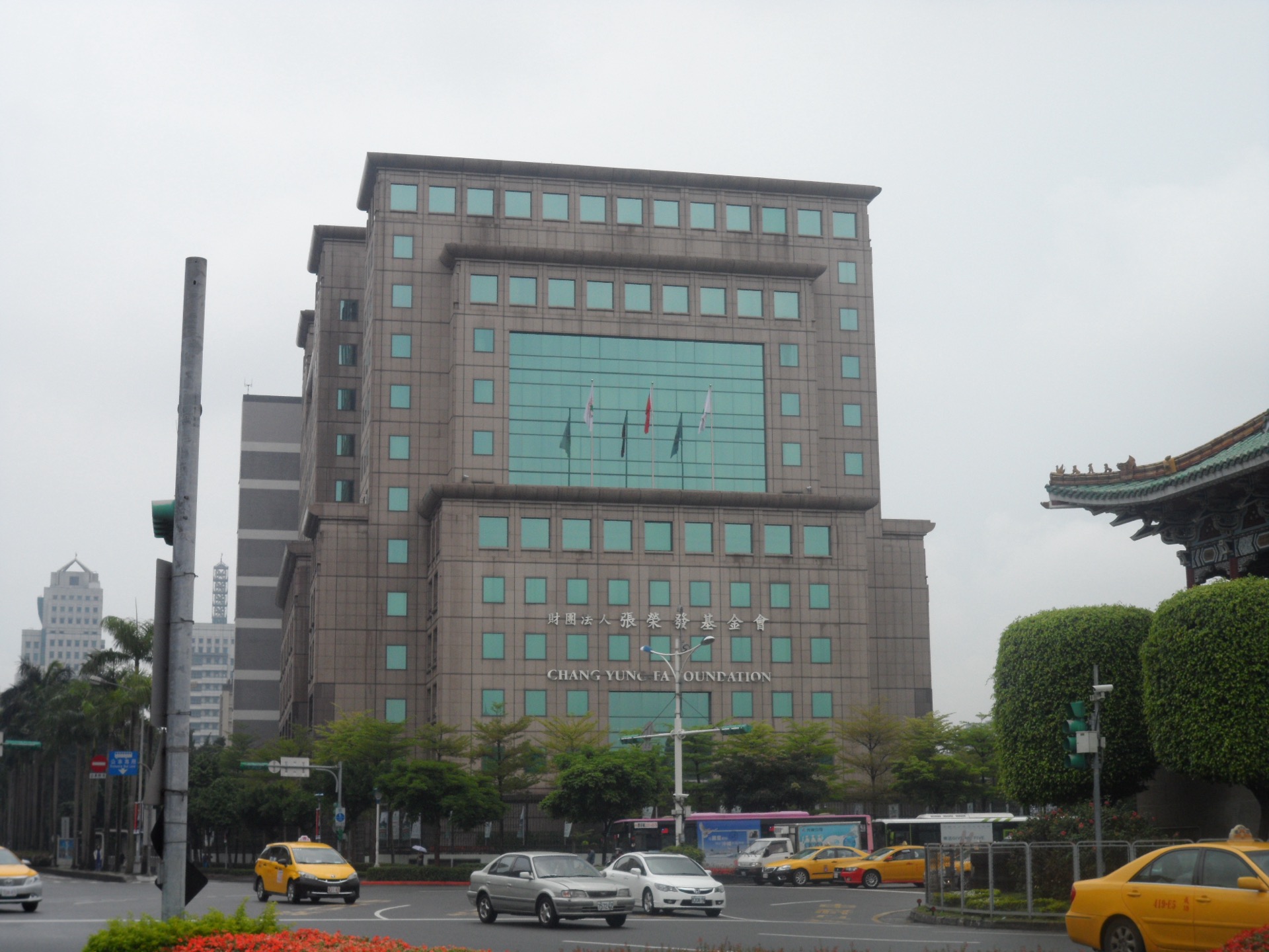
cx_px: 634
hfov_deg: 38.2
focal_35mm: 50
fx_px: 1833
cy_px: 476
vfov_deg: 29.1
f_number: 4.7
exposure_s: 1/750
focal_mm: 9.3
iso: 80
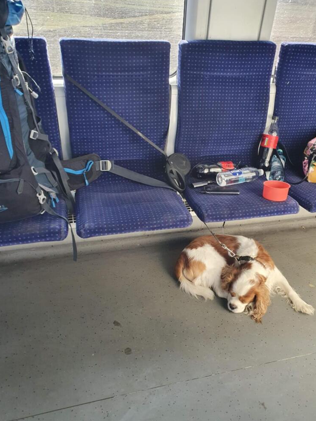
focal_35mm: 27
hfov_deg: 51.4
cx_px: 162
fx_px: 328
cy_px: 217
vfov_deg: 65.3
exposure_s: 1/100
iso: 100
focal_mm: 4.32
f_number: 2.4
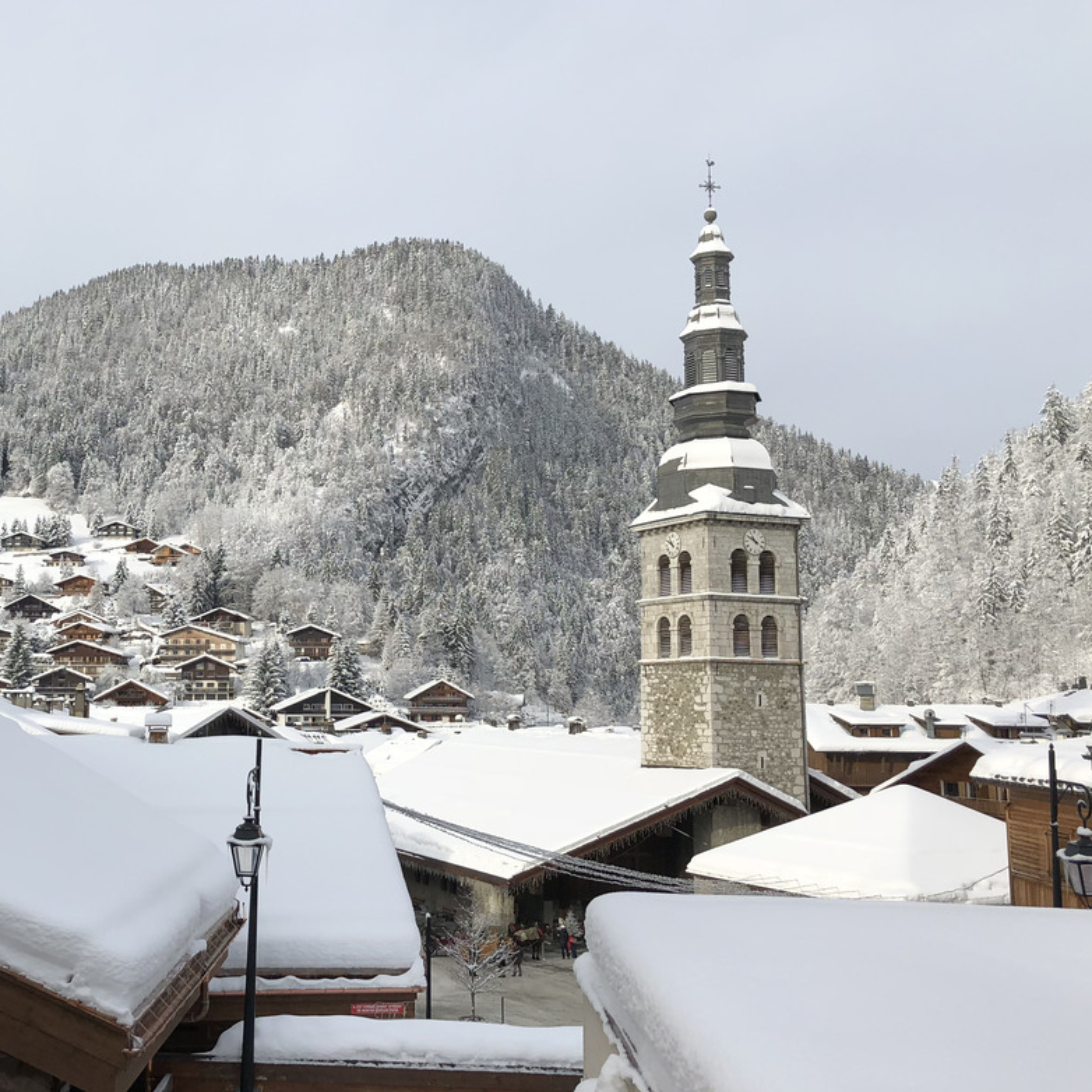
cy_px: 570
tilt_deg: +6.7
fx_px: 1356
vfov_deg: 43.8
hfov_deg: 42.6
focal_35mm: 38
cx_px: 283
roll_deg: +0.2
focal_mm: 4
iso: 20
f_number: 1.8
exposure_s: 1/2088
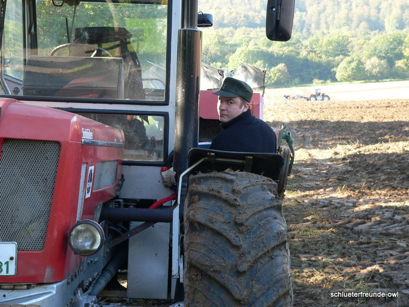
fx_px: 863
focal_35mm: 73
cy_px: 154
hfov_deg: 26.7
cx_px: 204
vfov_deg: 20.2
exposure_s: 1/80
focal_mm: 12.1
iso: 80
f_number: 2.8
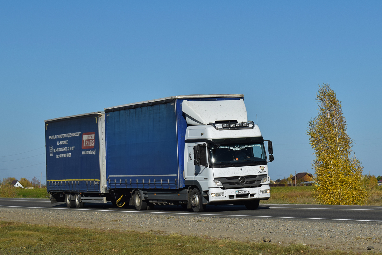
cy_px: 128
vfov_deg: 16.6
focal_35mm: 82
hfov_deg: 24.6
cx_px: 191
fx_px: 875
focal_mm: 55
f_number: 7.1
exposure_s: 1/1250
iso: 200
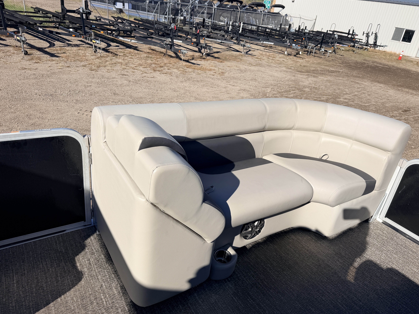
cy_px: 155
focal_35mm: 25
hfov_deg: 69.4
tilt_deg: -24.9
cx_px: 214
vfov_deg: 54.9
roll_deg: -7.0
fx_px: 303
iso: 80
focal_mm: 6.76
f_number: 1.78
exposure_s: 1/6711
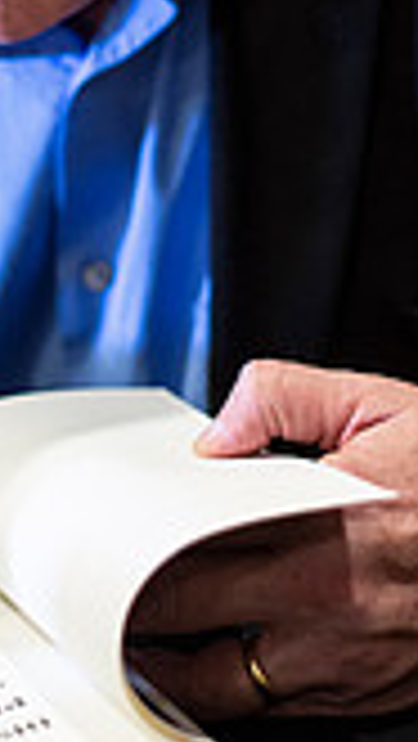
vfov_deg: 15.0
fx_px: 2813
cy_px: 193
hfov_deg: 8.5
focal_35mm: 143
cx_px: 45
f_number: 2.4
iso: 1250
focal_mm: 50
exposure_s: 1/60
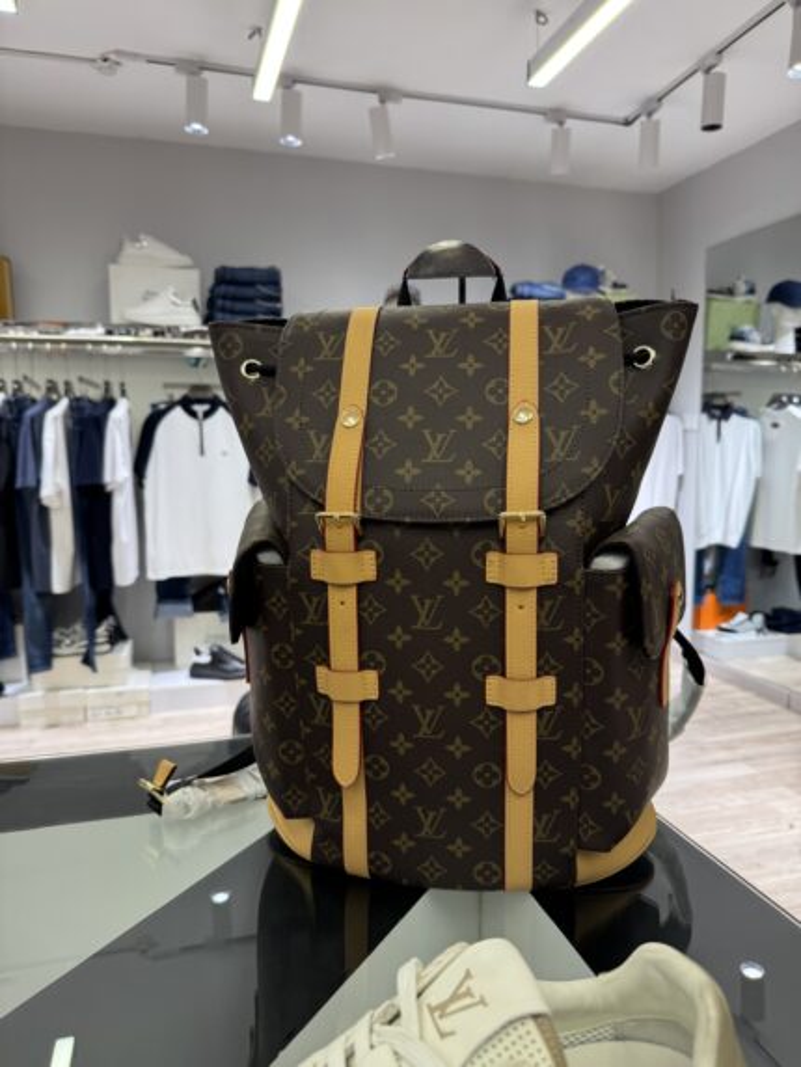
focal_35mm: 24
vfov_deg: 71.6
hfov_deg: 56.8
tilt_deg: -7.2
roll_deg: +0.0
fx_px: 740
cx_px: 400
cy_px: 534
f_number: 1.78
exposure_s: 1/100
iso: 100
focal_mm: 6.76
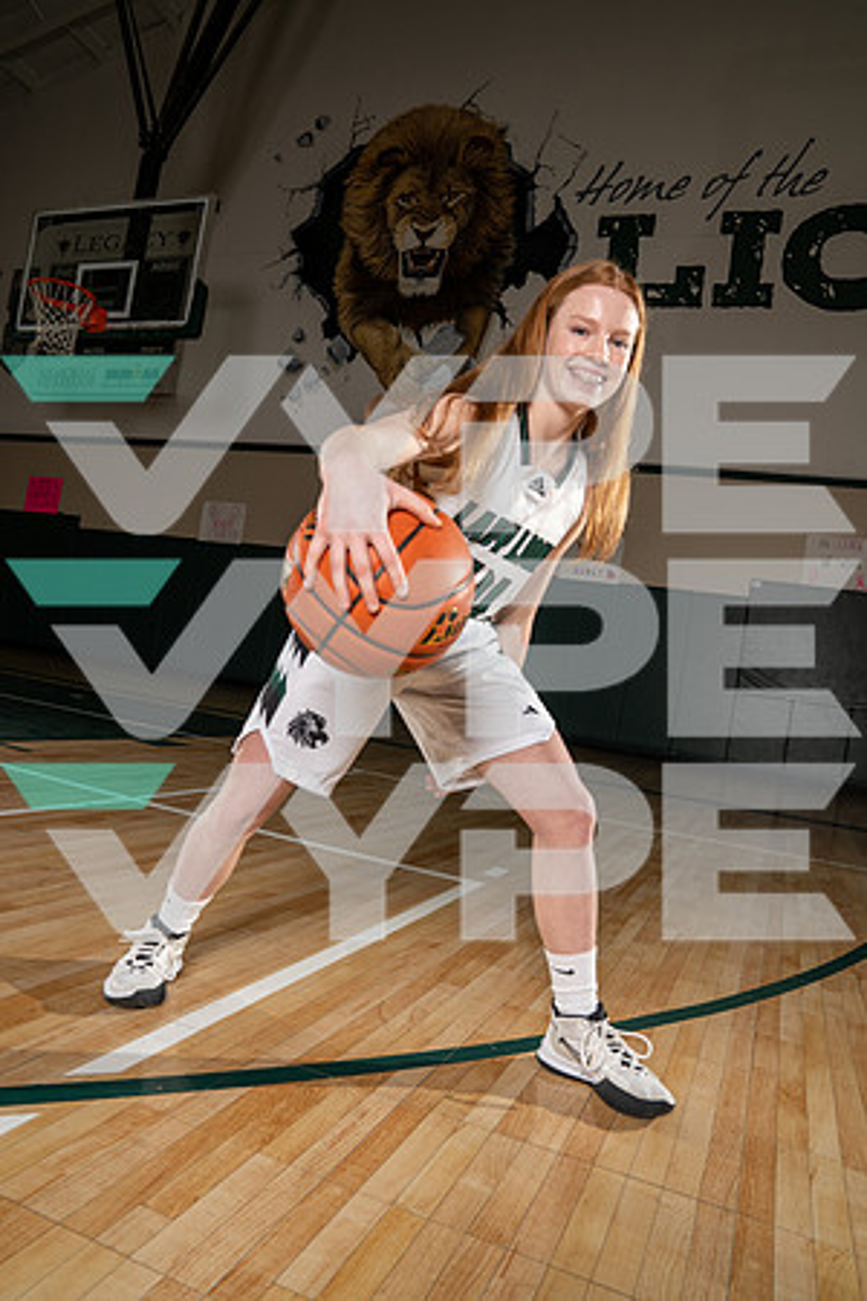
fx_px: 867
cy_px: 650
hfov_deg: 53.1
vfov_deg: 73.7
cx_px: 434
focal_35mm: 24
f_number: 7.1
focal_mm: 24
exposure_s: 1/250
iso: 320
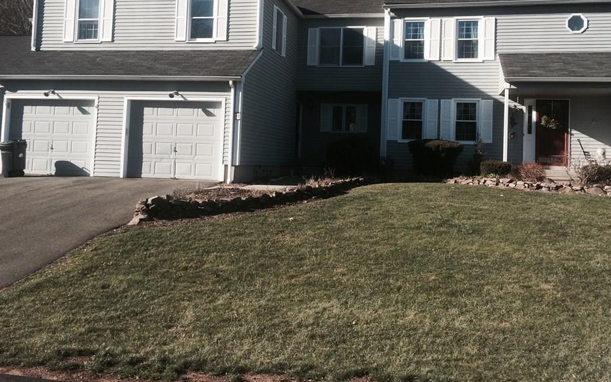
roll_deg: -0.7
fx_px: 583
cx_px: 314
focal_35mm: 35
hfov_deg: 55.3
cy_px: 126
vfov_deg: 35.9
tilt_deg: +2.1
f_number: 2.2
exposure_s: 1/1642
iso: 32
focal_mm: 4.15
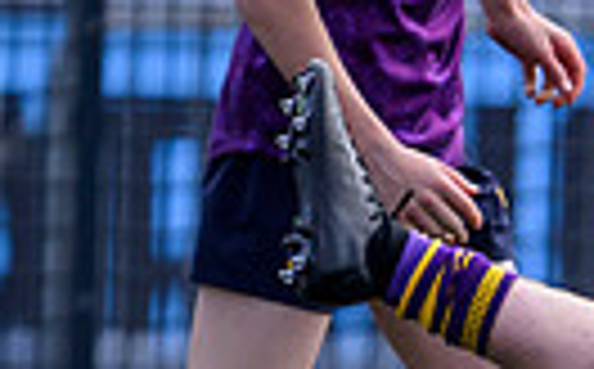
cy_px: 959
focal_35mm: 2664
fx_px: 43053
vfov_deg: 0.5
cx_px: 1903
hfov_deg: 0.8
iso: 500
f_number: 3.2
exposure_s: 1/3200
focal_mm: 400
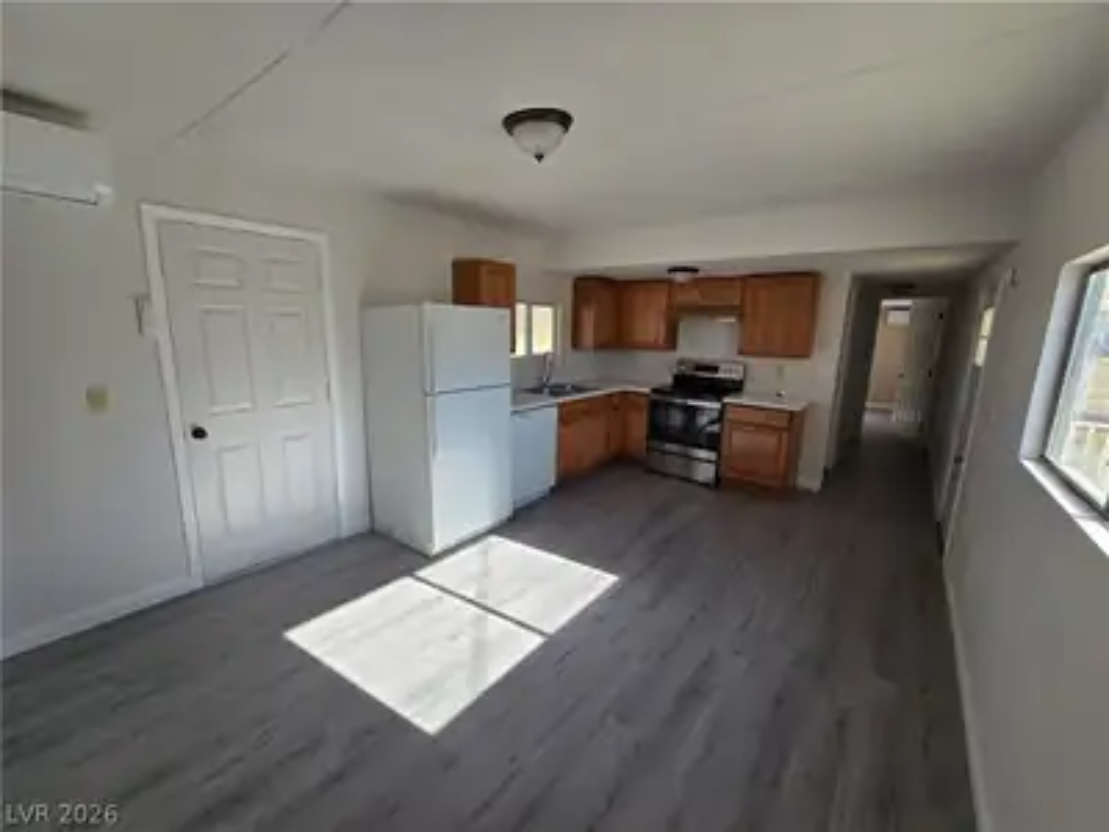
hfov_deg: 106.2
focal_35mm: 13
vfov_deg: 89.9
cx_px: 554
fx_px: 416
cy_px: 416
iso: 50
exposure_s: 1/490
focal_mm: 2.2
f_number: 2.2
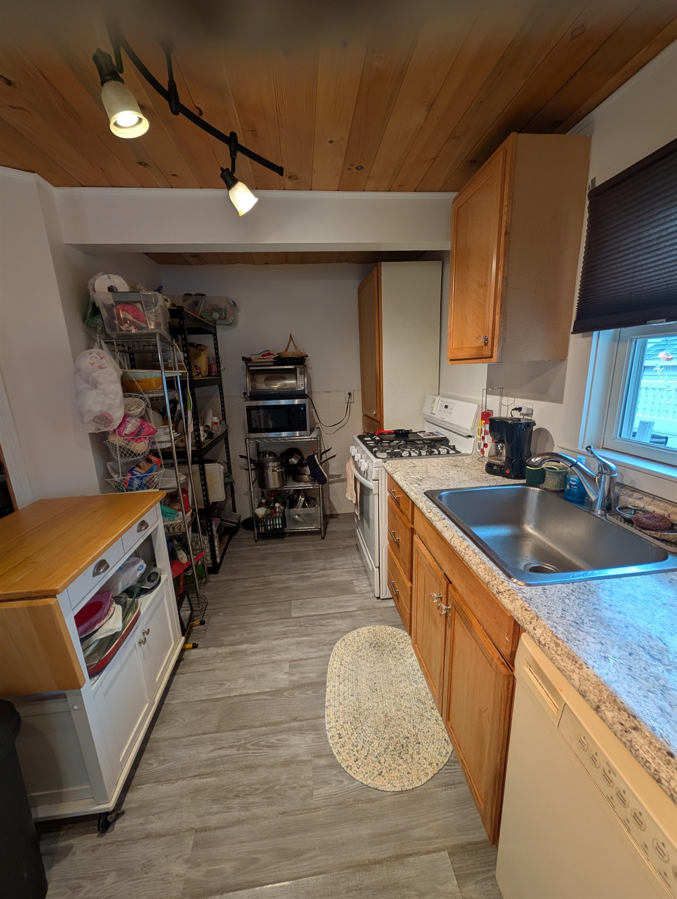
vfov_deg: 110.5
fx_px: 312
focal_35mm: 12
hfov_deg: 94.6
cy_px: 450
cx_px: 338
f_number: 1.7
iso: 79
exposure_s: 1/40
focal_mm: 2.02
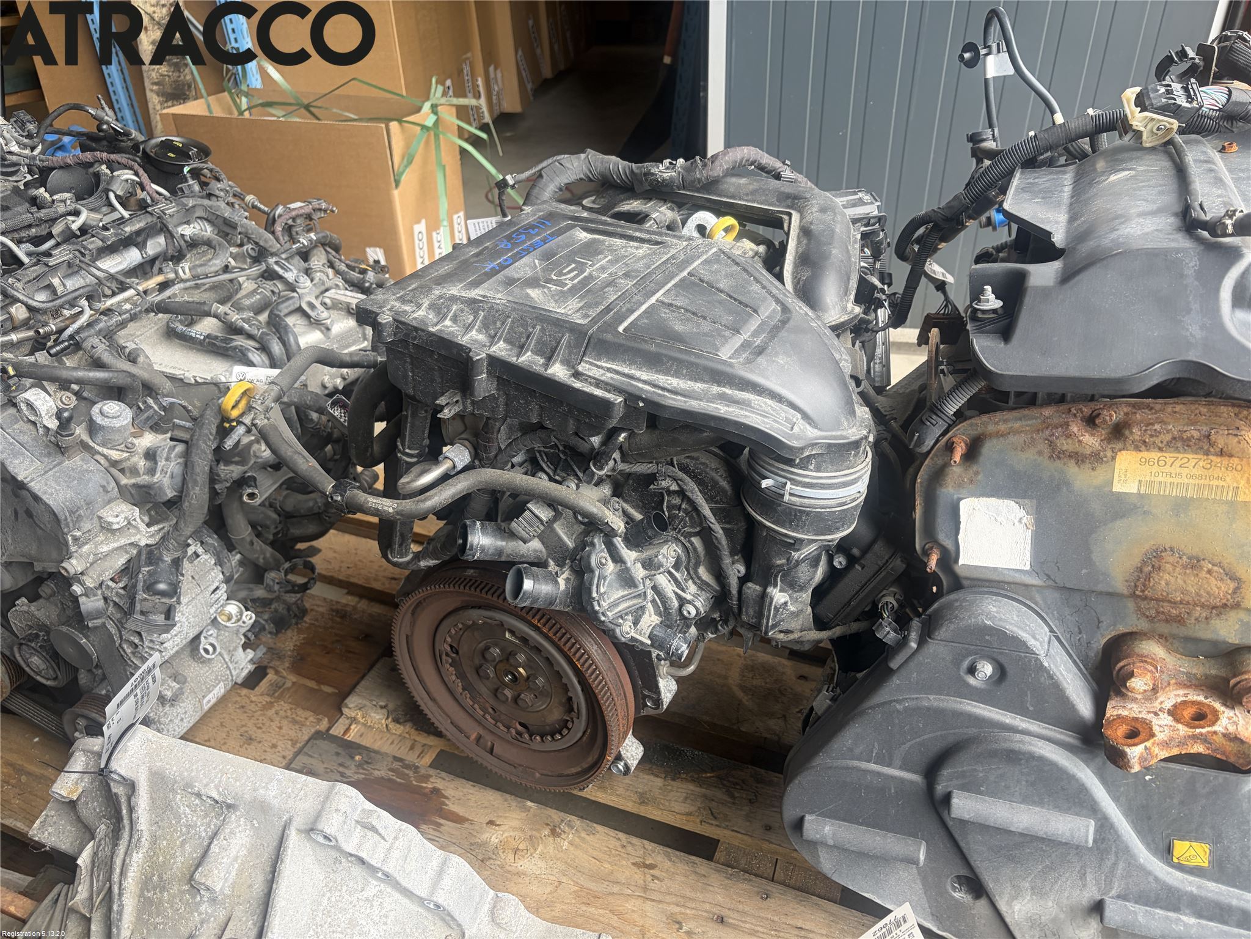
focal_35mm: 26
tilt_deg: -33.4
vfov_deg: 53.1
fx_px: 940
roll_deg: +2.8
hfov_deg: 67.3
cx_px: 626
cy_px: 470
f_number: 1.6
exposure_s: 1/122
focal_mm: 5.96
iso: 100
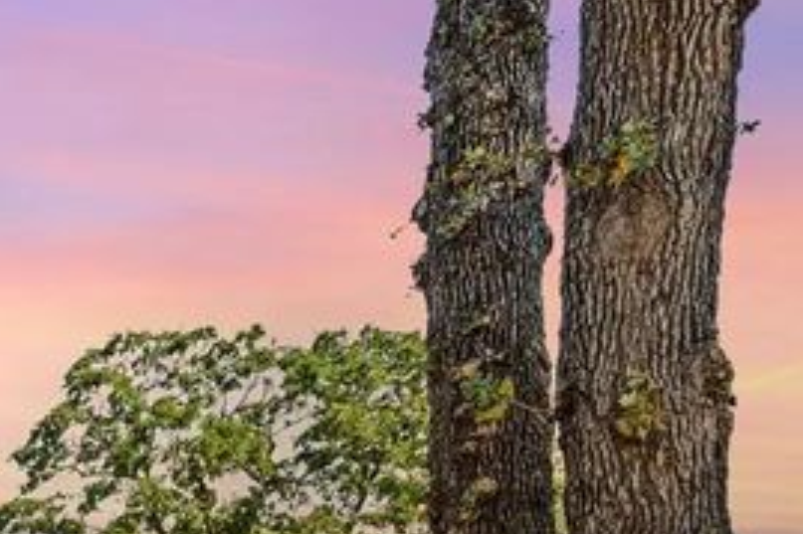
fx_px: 1271
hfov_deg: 22.2
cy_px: 870
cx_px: -624
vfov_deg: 19.6
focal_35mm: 57
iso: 100
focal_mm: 15
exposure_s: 1/100
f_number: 8
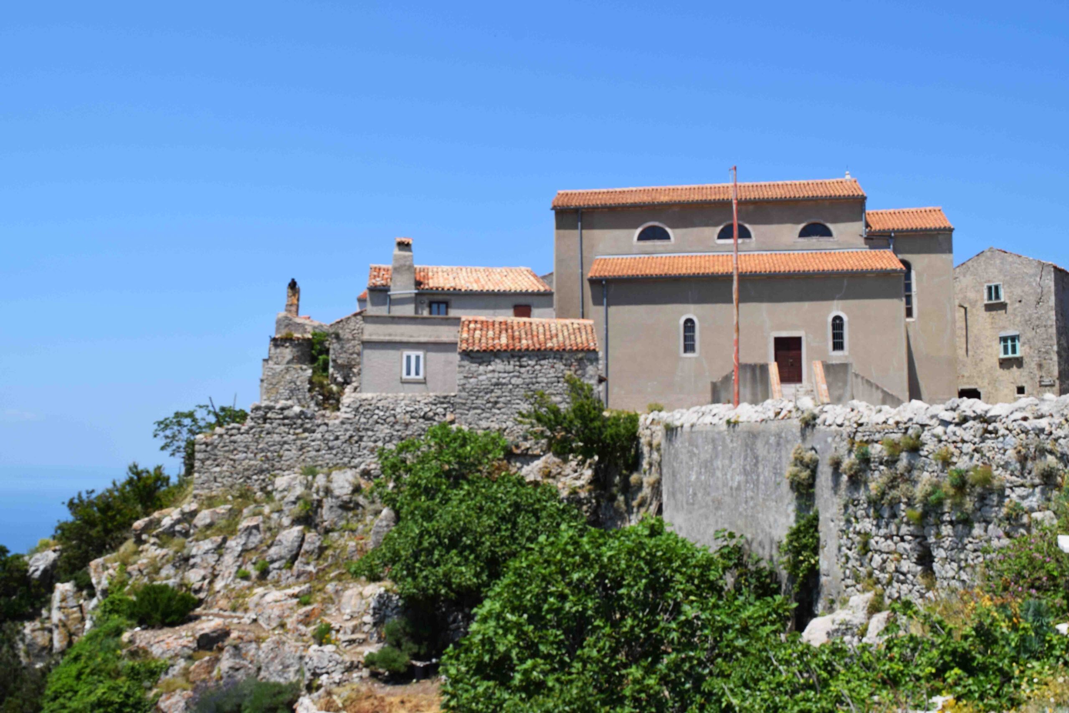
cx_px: 534
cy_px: 356
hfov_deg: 57.2
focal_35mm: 33
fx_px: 980
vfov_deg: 40.0
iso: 200
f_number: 10
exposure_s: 1/400
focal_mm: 22
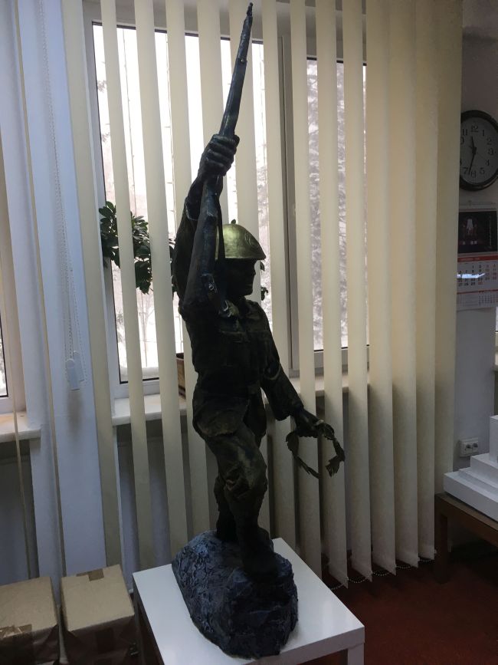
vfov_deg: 61.7
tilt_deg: -8.6
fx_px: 556
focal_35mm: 29
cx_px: 249
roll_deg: +3.3
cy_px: 332
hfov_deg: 48.2
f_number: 2.2
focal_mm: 4.15
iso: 32
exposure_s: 1/33
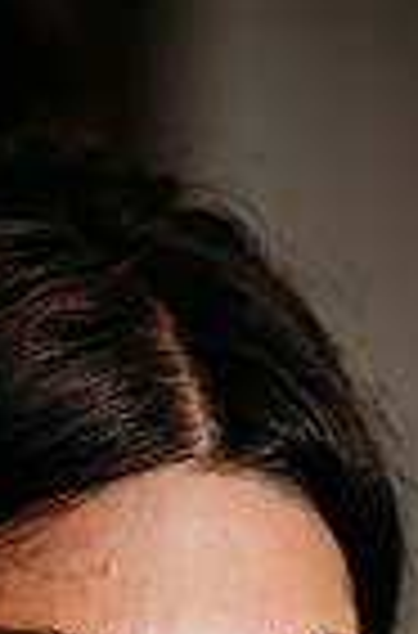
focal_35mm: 272
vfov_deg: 7.5
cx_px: 110
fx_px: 4772
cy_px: 913
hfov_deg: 5.0
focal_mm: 85
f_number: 1.8
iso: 140
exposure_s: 1/200
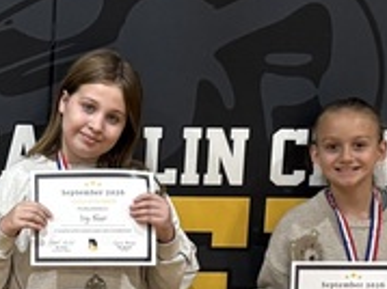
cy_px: 416
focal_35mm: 149
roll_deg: -0.8
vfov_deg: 9.7
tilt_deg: -12.7
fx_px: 1665
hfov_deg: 12.9
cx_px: -76
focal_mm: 5.96
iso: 160
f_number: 1.6
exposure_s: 1/60
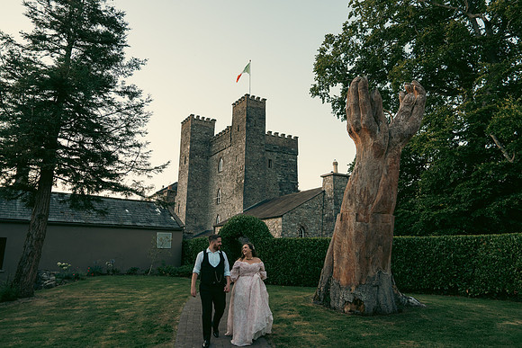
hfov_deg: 73.7
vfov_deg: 53.2
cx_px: 261
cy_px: 174
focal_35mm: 24
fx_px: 348
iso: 500
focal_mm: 24
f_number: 3.5
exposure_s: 1/200
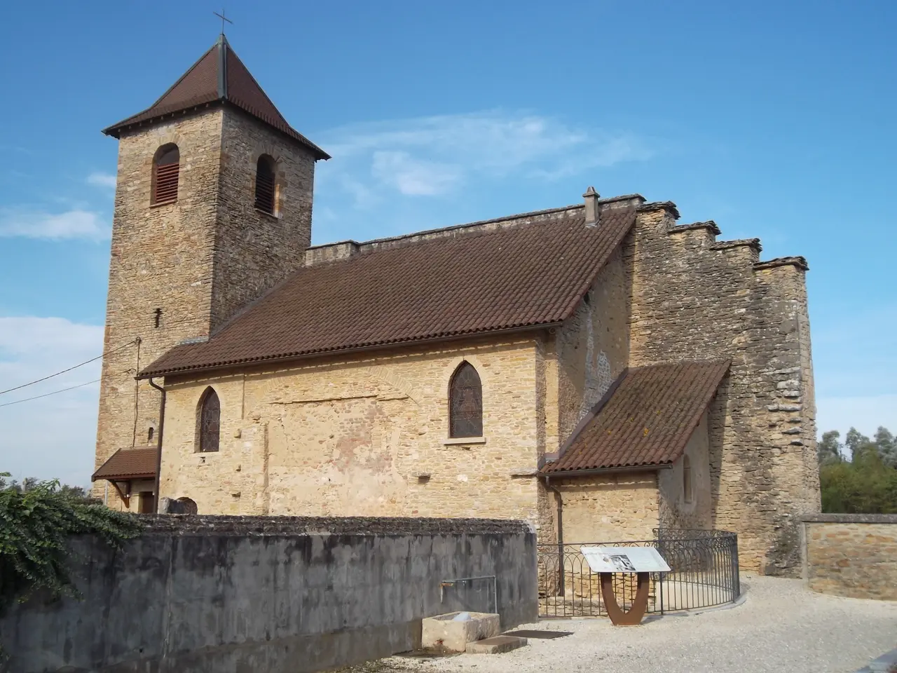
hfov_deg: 50.1
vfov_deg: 38.7
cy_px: 336
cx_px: 448
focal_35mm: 37
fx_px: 959
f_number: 4
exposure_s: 1/350
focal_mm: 6.6
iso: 80
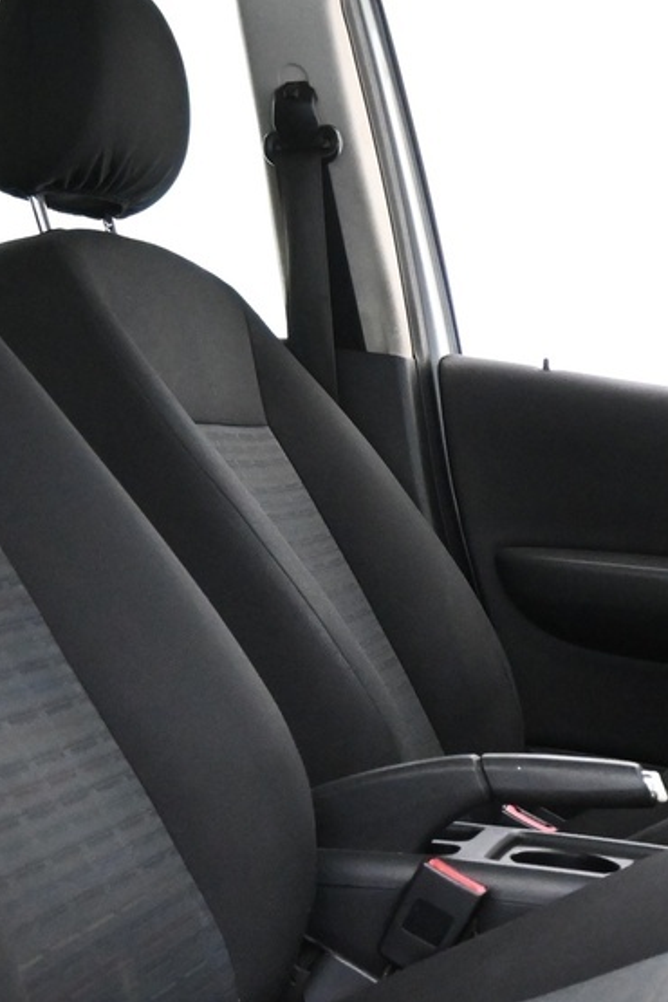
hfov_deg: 18.3
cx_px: 834
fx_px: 1948
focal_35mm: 70
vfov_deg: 28.6
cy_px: 708
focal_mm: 16
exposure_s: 1/25
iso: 4000
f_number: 3.5
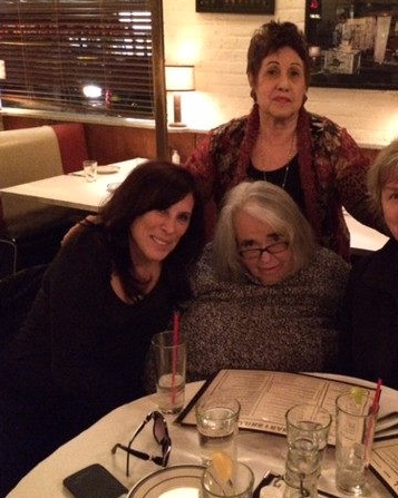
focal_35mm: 40
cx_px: 268
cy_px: 251
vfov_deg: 45.8
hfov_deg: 36.9
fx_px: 590
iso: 1600
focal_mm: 4.12
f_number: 2.2
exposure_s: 1/15
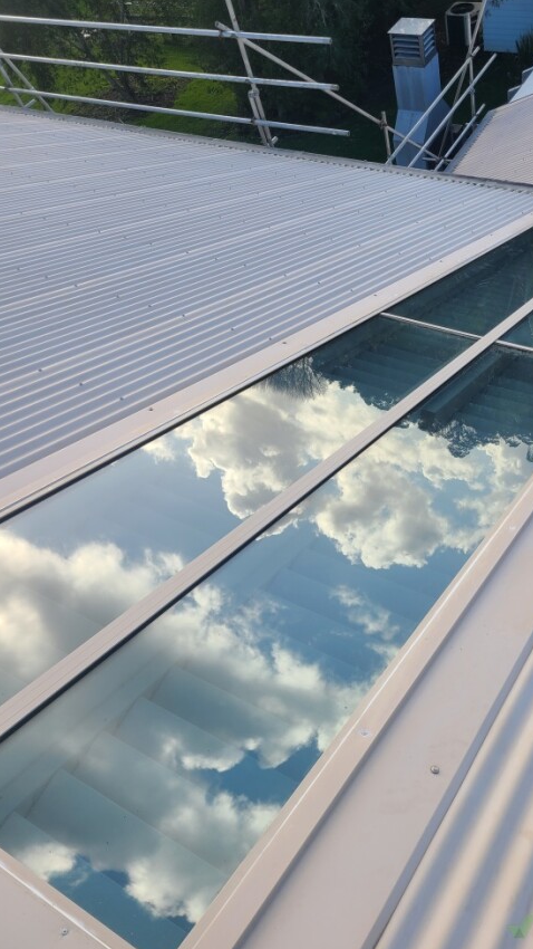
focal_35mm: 30
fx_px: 754
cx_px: 372
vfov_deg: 64.3
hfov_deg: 38.3
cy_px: 460
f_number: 1.8
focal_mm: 5.4
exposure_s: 1/790
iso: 40
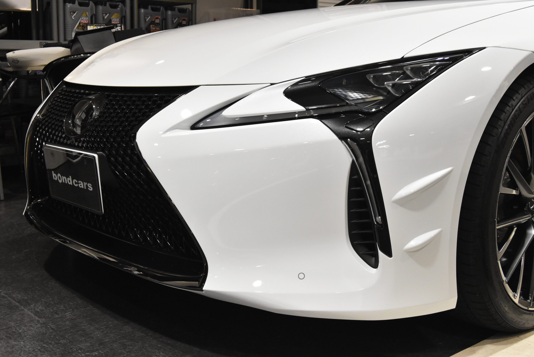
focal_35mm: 45
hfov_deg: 43.6
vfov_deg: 29.9
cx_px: 267
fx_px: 668
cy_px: 178
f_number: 8
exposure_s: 1/50
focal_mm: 30
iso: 2800
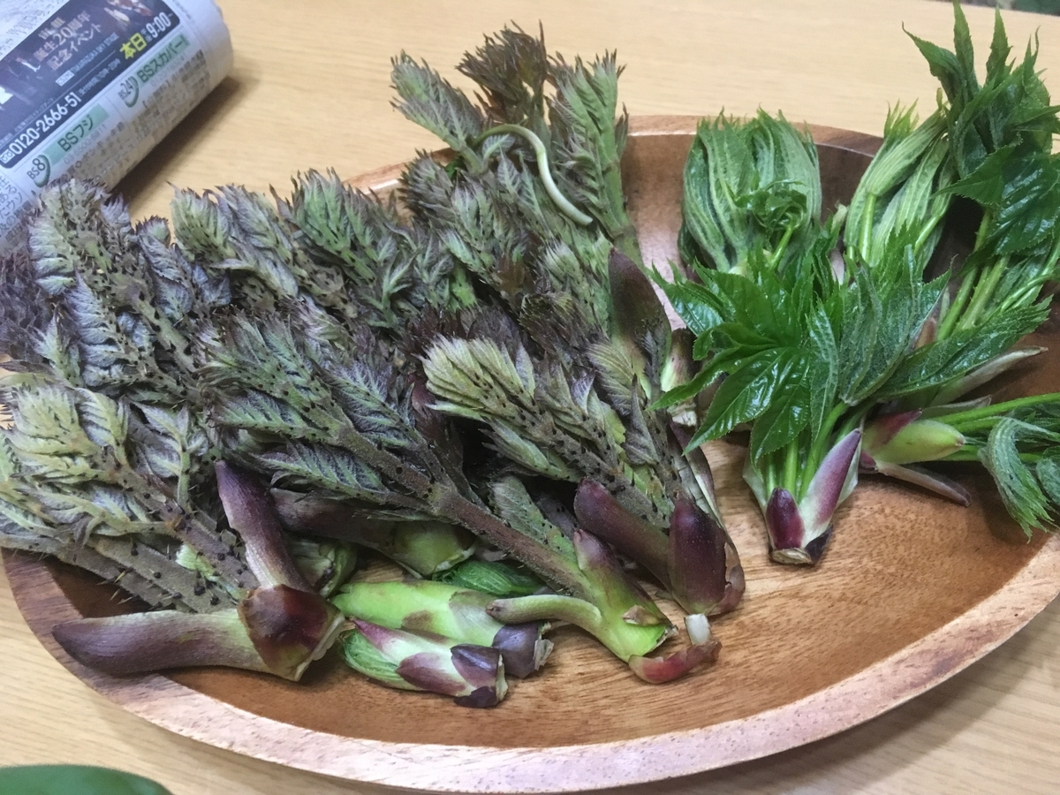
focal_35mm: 29
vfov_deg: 48.2
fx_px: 888
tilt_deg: -56.1
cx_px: 530
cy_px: 398
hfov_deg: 61.7
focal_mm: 4.15
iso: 200
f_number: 2.2
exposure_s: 1/15
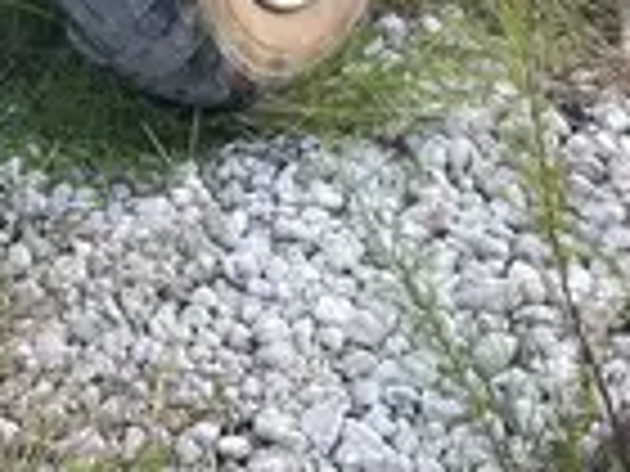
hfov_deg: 18.9
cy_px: -384
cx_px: 45
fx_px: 1856
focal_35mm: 102
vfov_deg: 13.1
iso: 50
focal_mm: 4.2
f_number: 1.6
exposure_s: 1/121
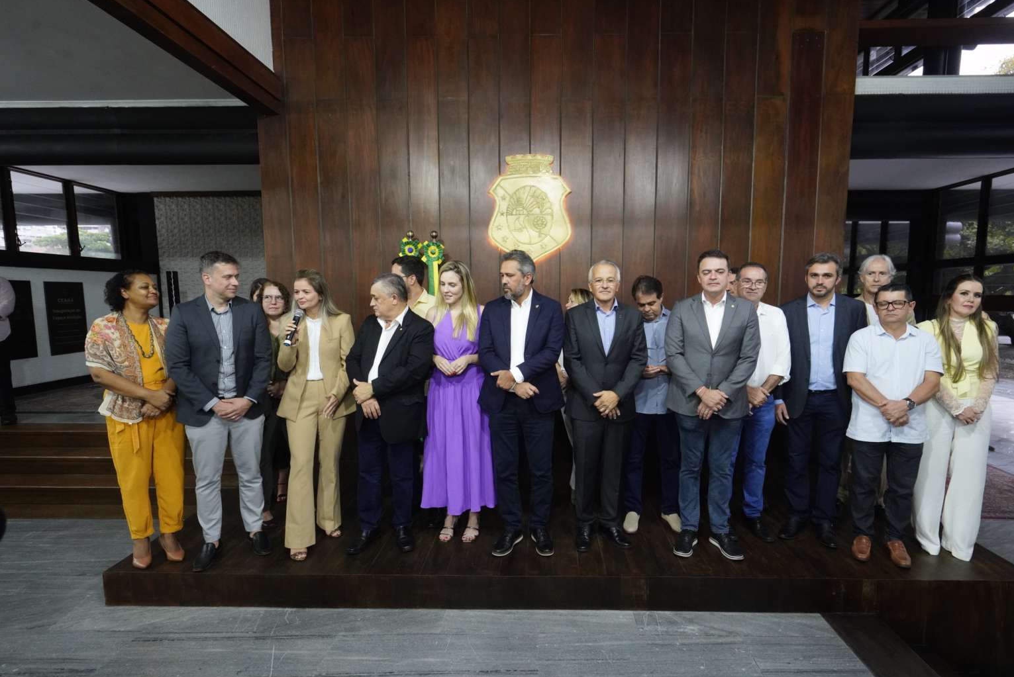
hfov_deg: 86.8
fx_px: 536
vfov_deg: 64.6
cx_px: 534
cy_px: 354
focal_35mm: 19
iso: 5000
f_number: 8
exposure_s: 1/200
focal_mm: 18
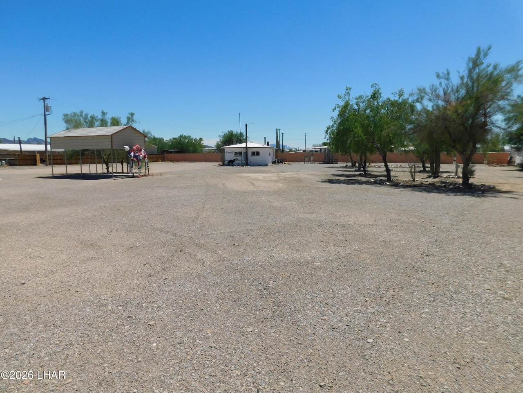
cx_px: 262
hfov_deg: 73.9
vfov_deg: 58.9
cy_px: 196
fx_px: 347
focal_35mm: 23
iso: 125
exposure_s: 1/800
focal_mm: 4
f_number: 6
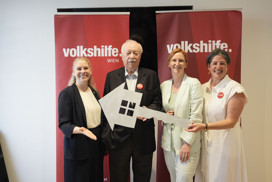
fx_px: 264
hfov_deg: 54.4
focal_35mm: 35
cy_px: 91
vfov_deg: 37.9
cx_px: 136
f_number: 3.5
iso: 2000
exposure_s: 1/320
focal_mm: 35
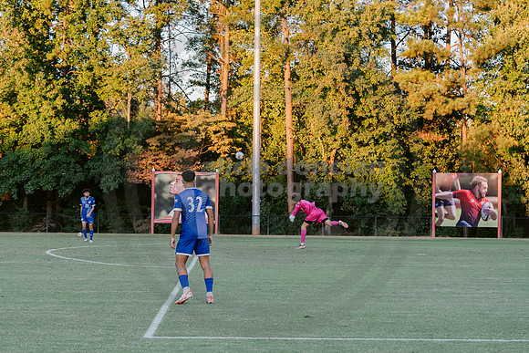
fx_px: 1323
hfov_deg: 22.6
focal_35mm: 90
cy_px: 176
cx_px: 264
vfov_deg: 15.2
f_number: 5
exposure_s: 1/320
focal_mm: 90
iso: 640
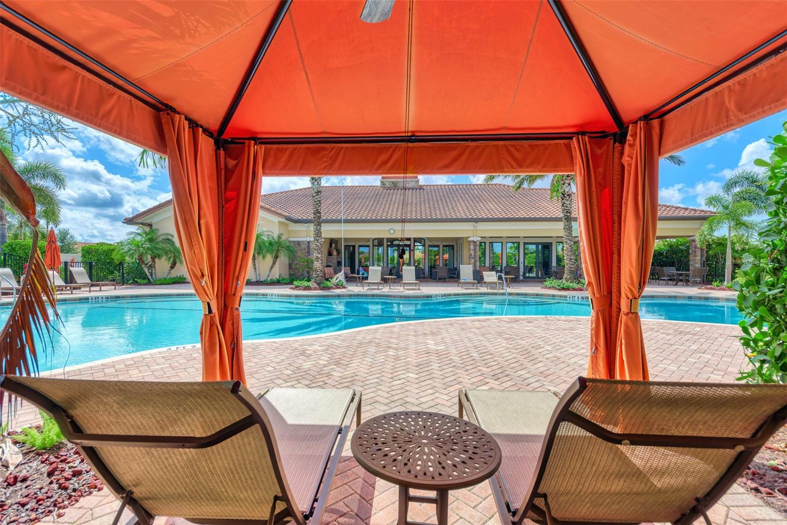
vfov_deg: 73.8
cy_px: 262
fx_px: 350
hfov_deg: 96.7
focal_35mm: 16
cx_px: 394
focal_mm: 16
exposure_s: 1/125
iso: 160
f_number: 7.1
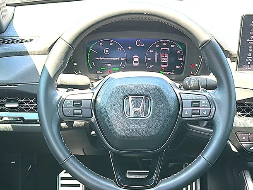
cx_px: 140
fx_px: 402
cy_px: 102
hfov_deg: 34.9
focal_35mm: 55
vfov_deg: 26.5
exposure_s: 1/142
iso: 100
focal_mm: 6.86
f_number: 1.78
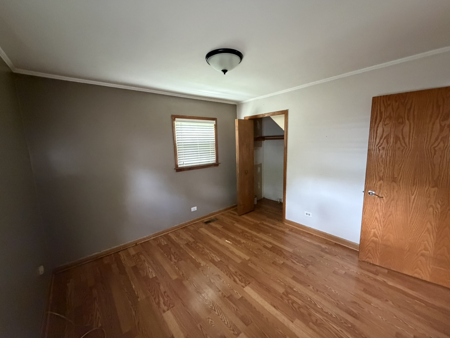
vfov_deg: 85.7
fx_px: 182
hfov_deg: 102.1
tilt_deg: -7.9
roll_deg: +1.0
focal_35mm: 14
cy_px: 169
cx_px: 225
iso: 1000
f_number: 2.2
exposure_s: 1/60
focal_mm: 2.22
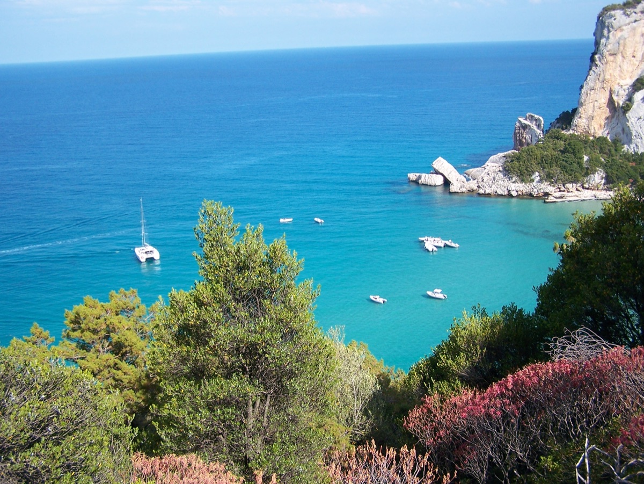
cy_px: 242
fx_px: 707
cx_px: 322
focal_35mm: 38
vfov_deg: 37.7
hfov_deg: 49.0
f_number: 2.8
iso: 80
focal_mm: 6.3
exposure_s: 1/800
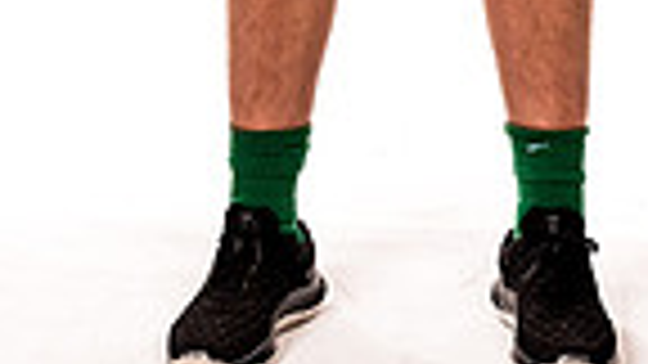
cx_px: 378
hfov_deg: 12.7
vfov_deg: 6.7
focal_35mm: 170
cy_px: -557
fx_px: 2921
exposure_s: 1/400
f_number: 8
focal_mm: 52
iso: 800
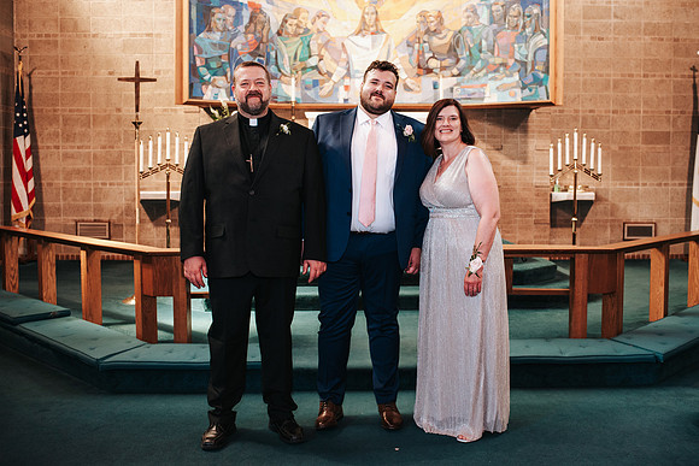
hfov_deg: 49.5
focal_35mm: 39
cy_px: 214
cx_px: 379
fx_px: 757
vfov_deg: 34.2
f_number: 3.2
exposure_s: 1/125
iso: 1000
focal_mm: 35
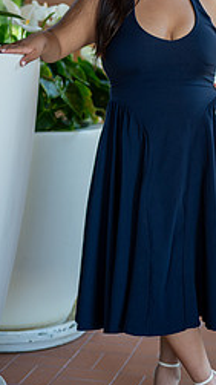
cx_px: 176
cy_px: 126
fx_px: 958
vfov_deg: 22.6
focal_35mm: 94
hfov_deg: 12.8
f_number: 1.6
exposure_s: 1/400
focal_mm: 50
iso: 200
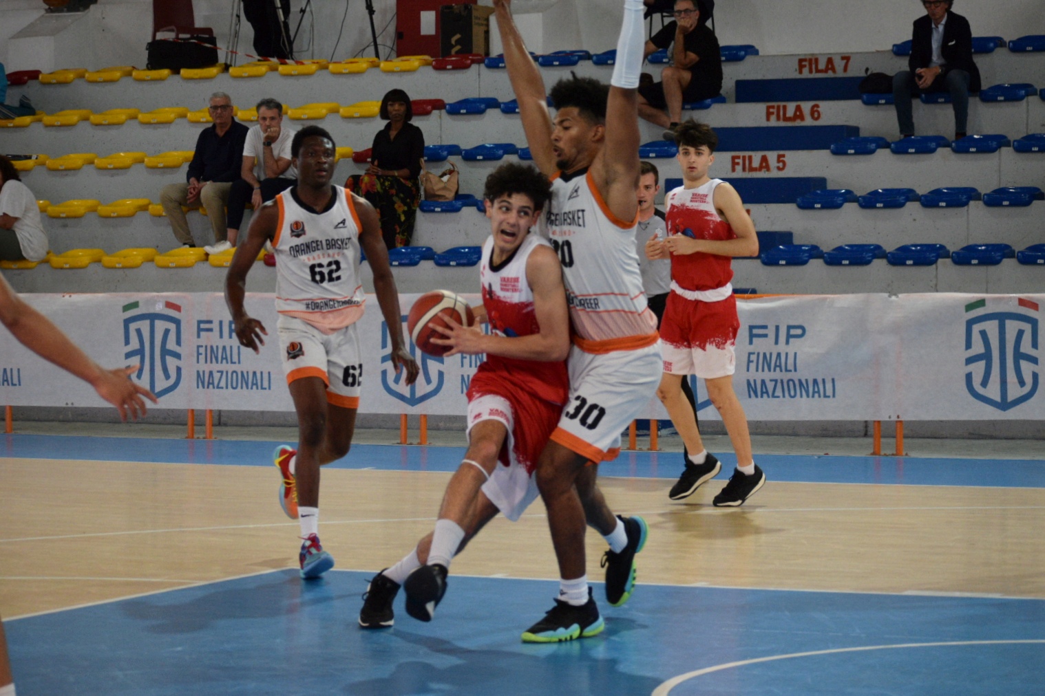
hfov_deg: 19.5
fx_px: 3048
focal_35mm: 105
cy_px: 348
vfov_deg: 13.0
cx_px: 522
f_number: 4.5
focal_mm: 70
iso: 2500
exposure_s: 1/500
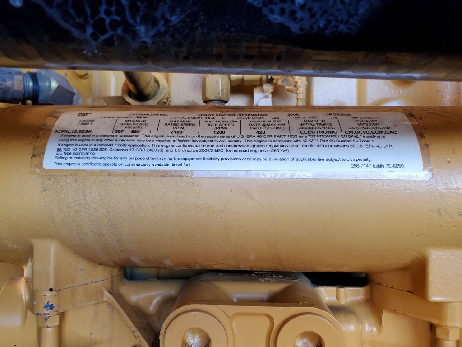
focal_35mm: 26
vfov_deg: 53.1
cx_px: 231
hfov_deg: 67.3
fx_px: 347
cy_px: 174
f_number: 2.4
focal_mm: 4.3
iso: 100
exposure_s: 1/100
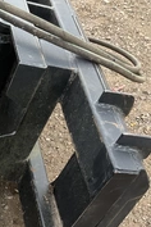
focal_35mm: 68
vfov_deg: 28.9
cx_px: -33
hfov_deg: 18.9
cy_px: 187
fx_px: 428
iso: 25
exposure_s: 1/314
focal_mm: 3
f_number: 1.8
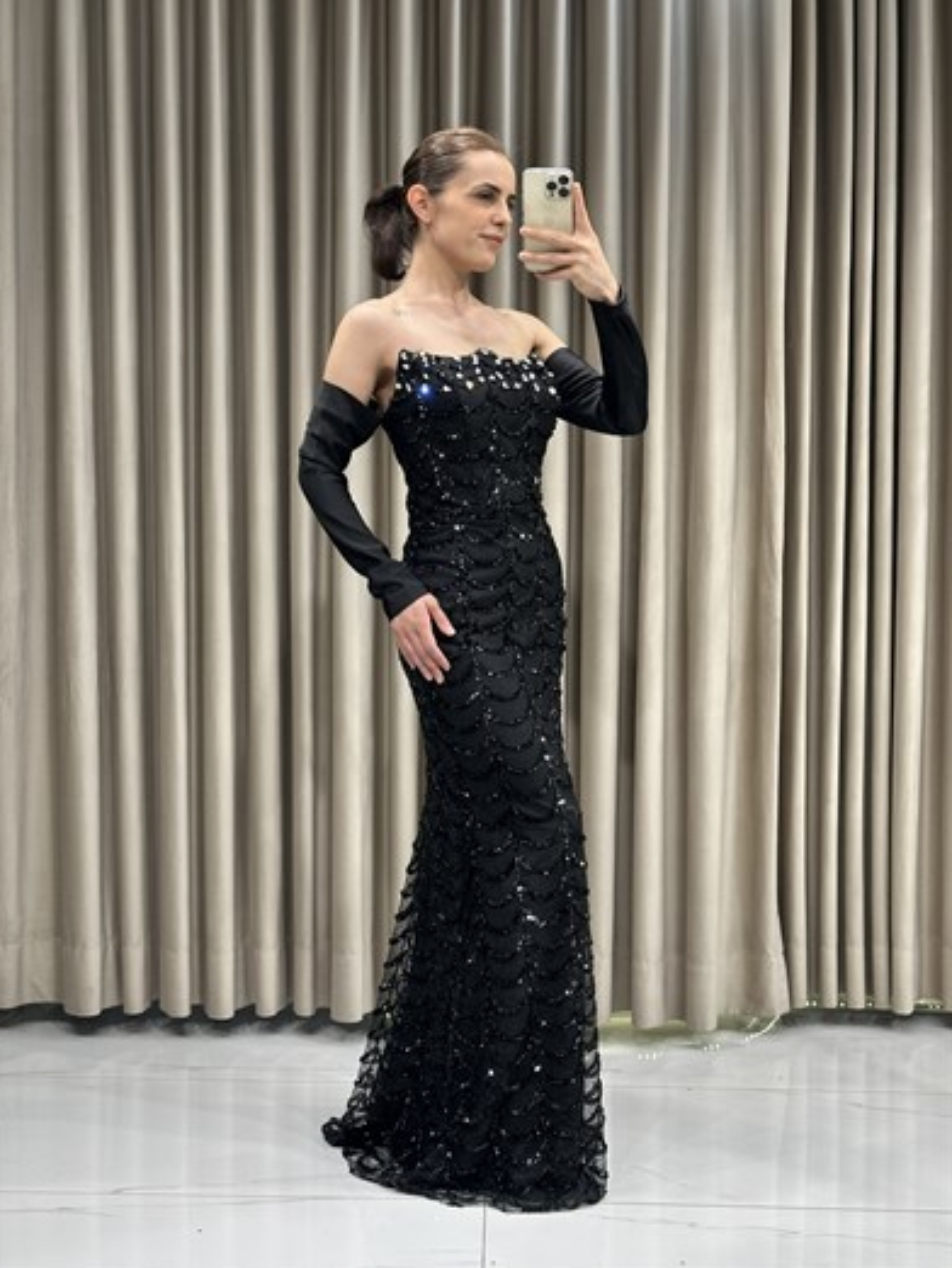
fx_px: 1795
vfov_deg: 38.9
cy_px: 625
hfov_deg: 29.7
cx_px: 474
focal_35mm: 49
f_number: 1.78
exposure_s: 1/389
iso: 64
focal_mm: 6.86
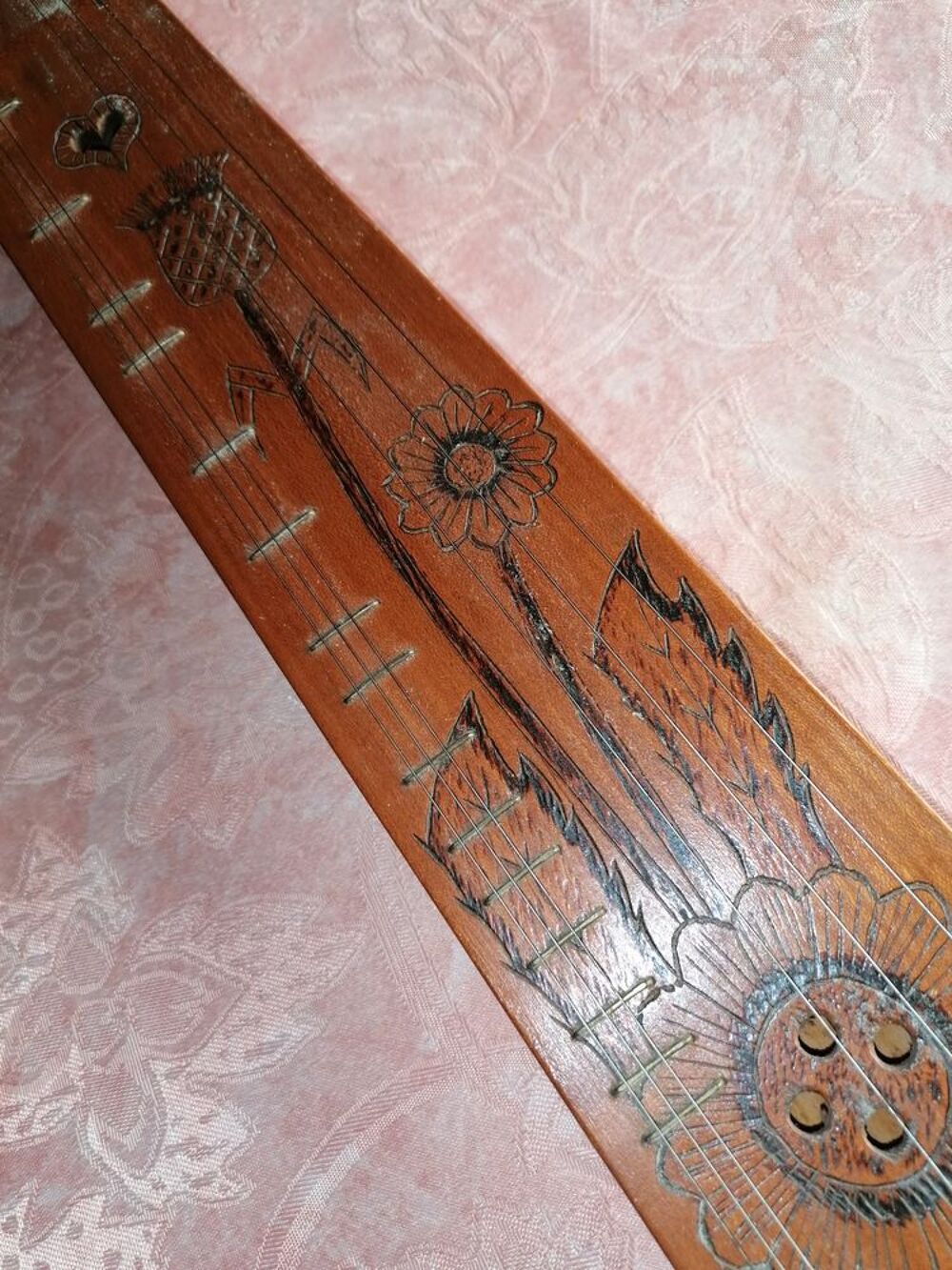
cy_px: 635
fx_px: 990
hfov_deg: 51.4
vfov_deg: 65.3
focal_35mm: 27
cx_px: 476
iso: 50
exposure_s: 1/100
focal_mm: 4.75
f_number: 1.8
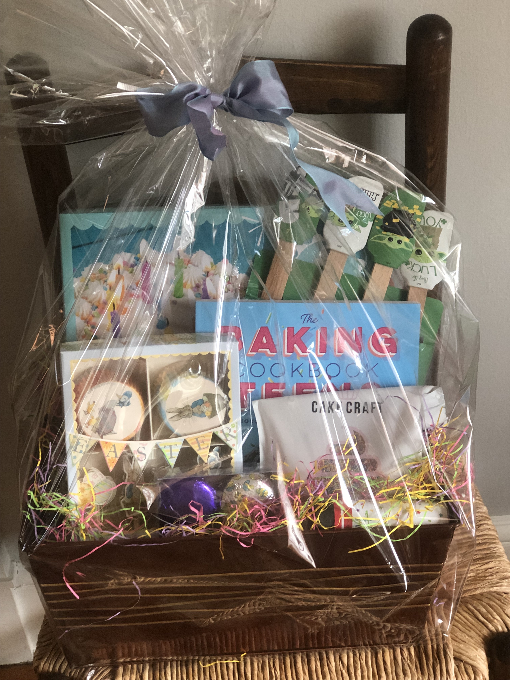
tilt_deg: -38.7
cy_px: 340
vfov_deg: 33.8
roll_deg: +4.7
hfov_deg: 25.7
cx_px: 255
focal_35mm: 57
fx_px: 1120
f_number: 2.8
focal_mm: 6.6
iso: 160
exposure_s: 1/30
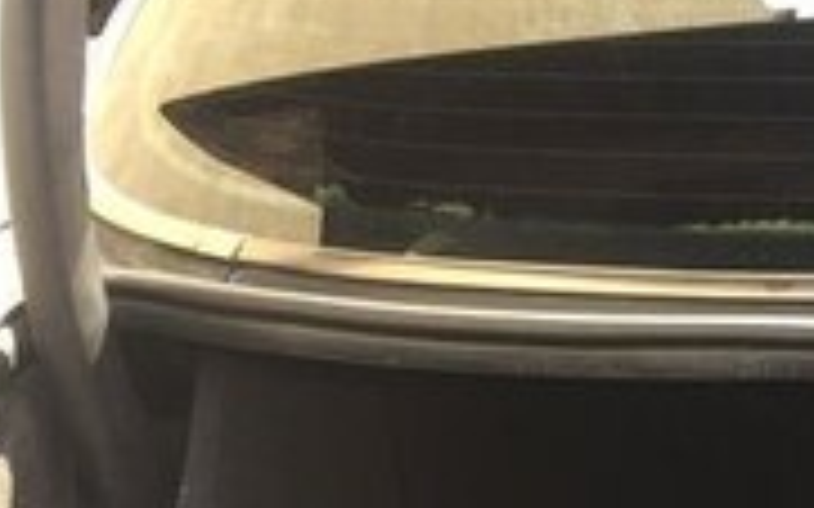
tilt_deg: -30.0
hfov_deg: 16.6
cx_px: 1277
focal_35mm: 112
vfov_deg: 11.0
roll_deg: +0.5
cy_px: 865
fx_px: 2484
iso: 32
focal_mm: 4.15
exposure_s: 1/100
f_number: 2.2
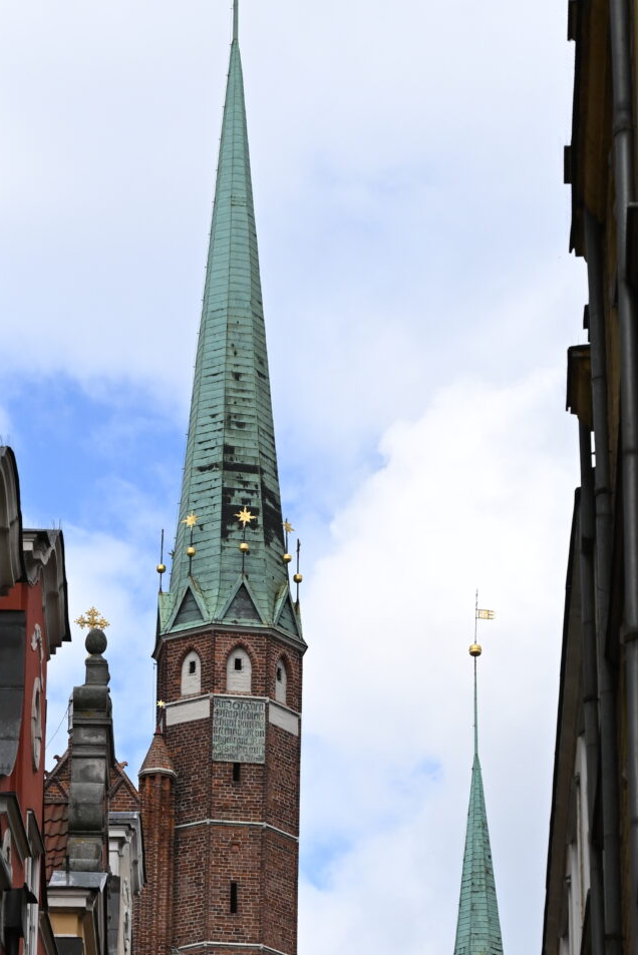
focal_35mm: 145
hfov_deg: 9.5
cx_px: 144
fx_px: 3851
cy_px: 730
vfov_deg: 14.1
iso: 400
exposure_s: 1/3200
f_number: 4
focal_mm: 54
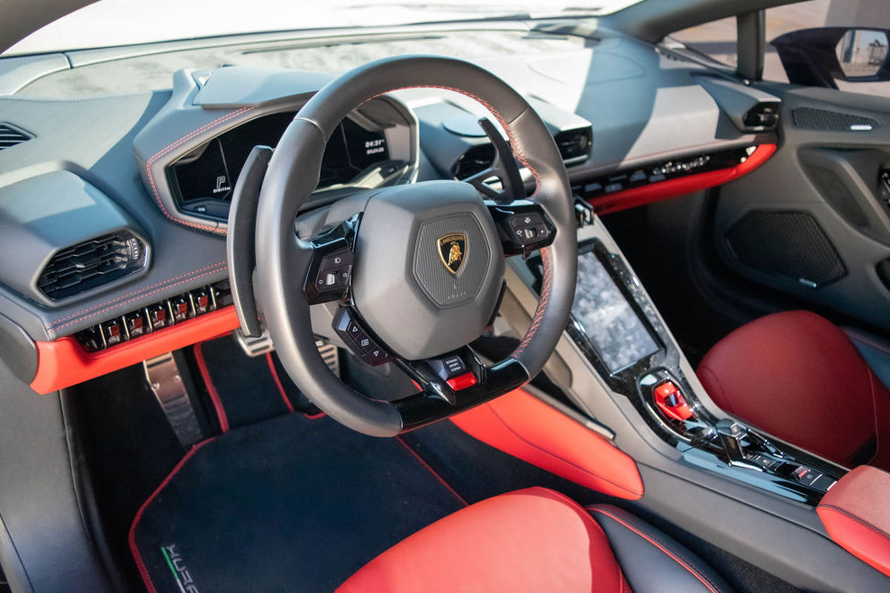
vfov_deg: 46.4
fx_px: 692
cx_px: 452
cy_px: 290
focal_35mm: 28
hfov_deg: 65.5
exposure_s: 1/500
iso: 2800
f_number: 3.5
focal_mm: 18
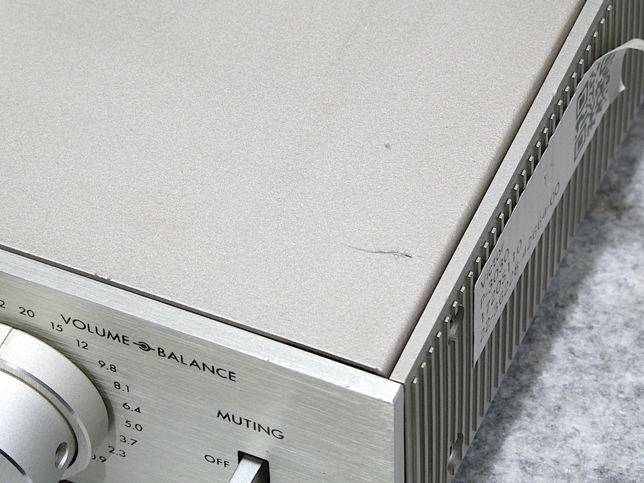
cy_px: 242
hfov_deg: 9.9
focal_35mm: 200
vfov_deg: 7.4
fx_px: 3721
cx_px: 322
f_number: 7.1
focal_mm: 35.8
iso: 400
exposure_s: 1/15
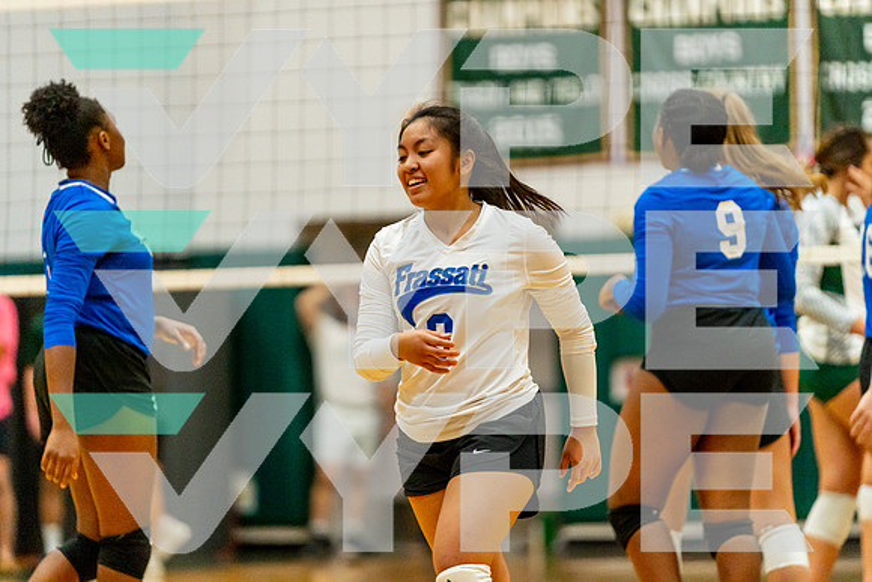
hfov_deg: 10.3
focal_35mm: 200
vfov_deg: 6.9
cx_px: 436
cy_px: 291
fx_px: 4845
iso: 2500
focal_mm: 200
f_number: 2.8
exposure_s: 1/2500
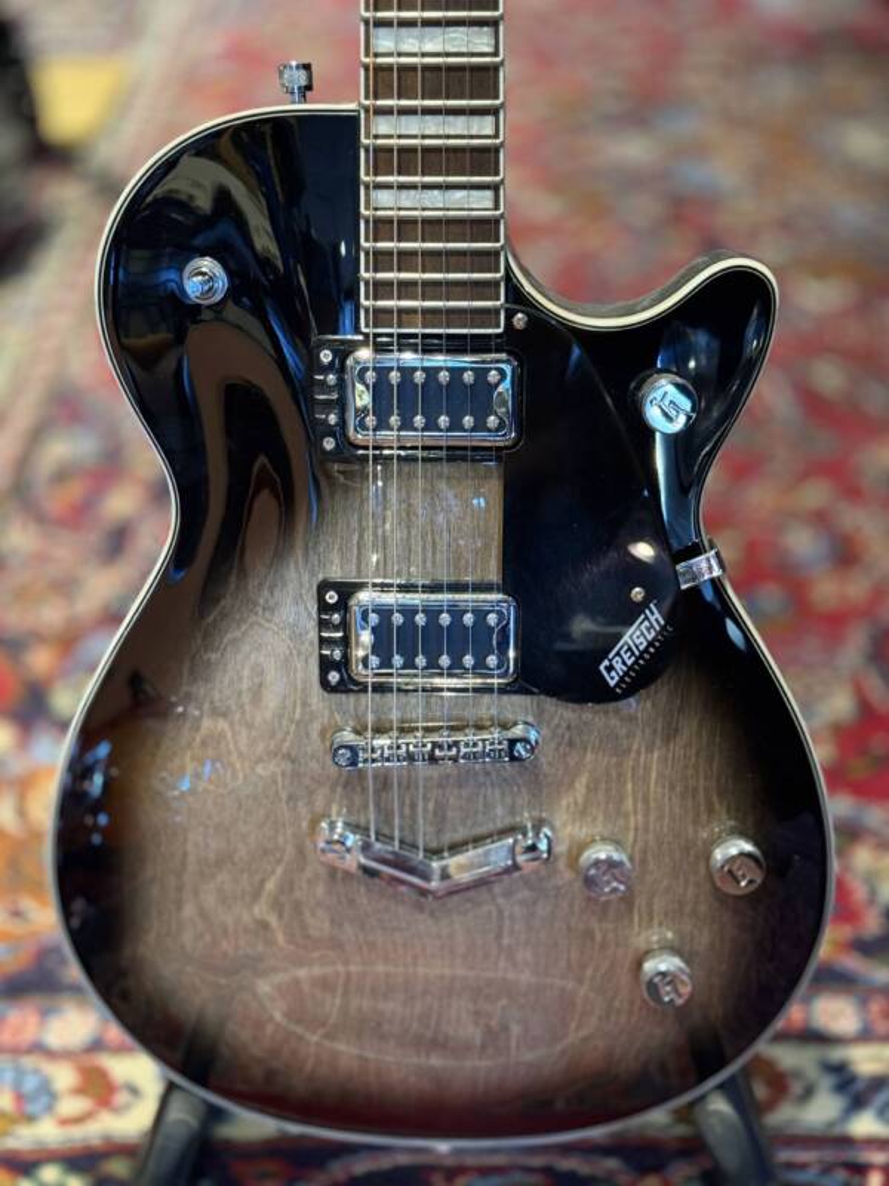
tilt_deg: -33.7
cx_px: 444
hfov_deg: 30.3
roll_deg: +1.8
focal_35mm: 48
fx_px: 1644
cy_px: 593
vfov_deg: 39.7
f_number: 1.78
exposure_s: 1/40
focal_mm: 6.76
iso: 500
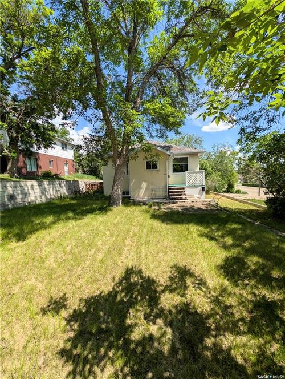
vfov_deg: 110.5
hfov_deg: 94.6
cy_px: 190
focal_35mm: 12
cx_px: 142
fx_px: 131
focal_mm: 2.02
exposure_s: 1/2513
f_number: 1.7
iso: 52
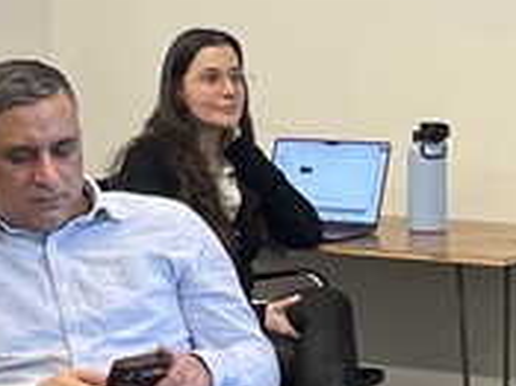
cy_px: 108
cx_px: 77
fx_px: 2860
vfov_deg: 7.7
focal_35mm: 192
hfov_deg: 10.3
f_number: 1.6
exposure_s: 1/121
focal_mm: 4.2
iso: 125
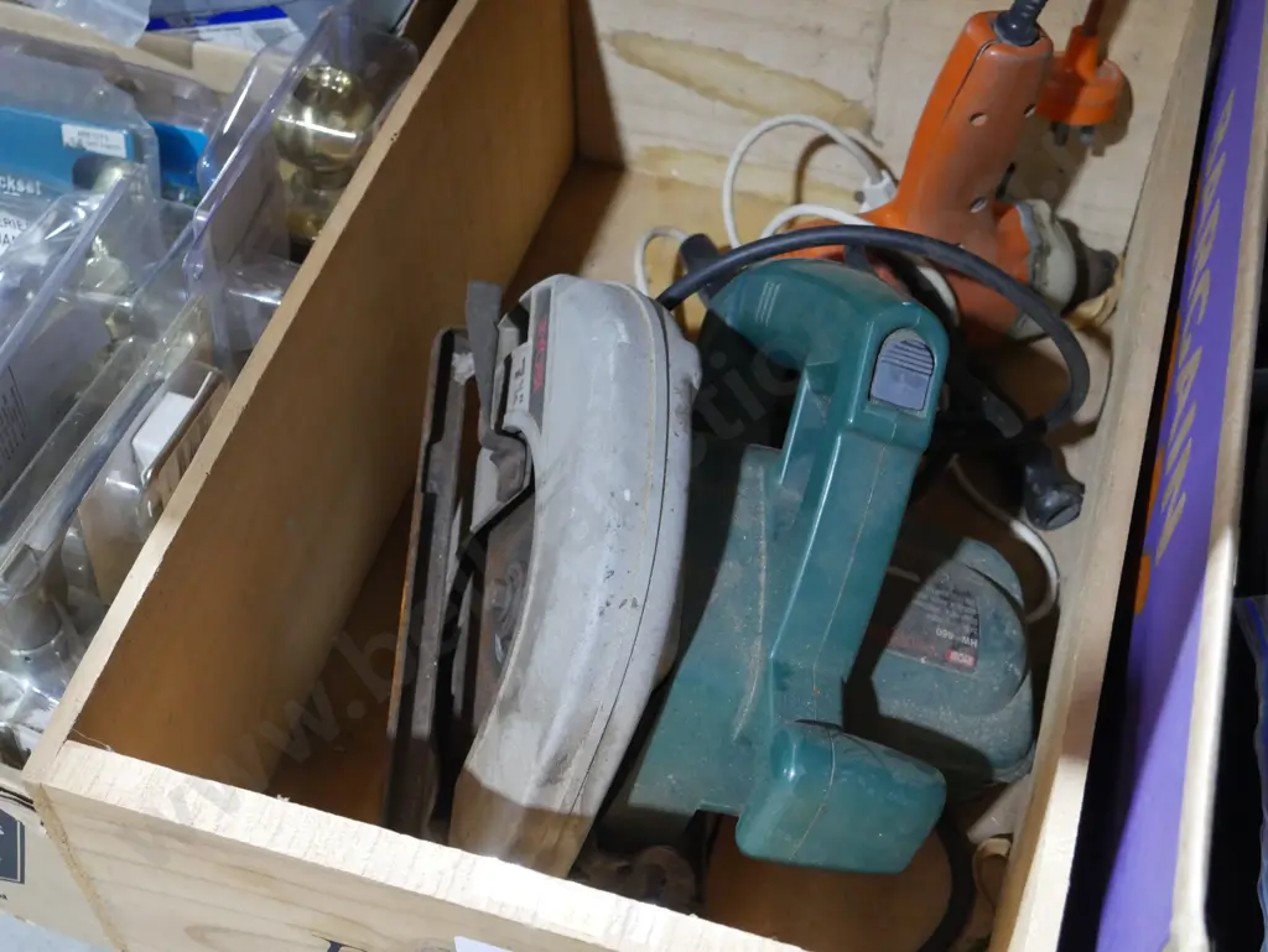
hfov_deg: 38.2
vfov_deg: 29.1
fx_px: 1832
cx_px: 634
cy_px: 476
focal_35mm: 50
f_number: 5.3
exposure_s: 1/60
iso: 3200
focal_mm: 25
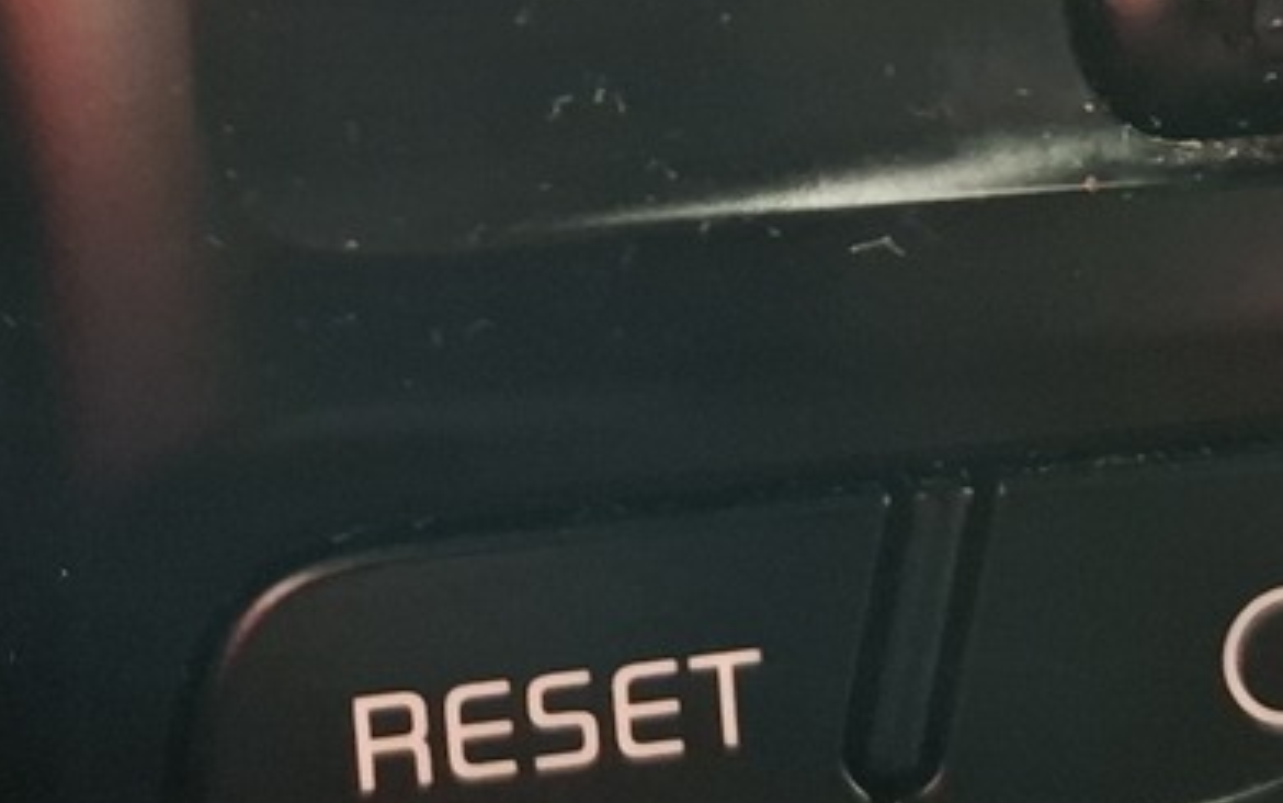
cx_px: 500
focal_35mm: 90
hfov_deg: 23.0
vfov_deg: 14.1
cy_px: -138
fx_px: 3148
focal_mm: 5.54
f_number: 1.8
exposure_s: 1/25
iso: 640
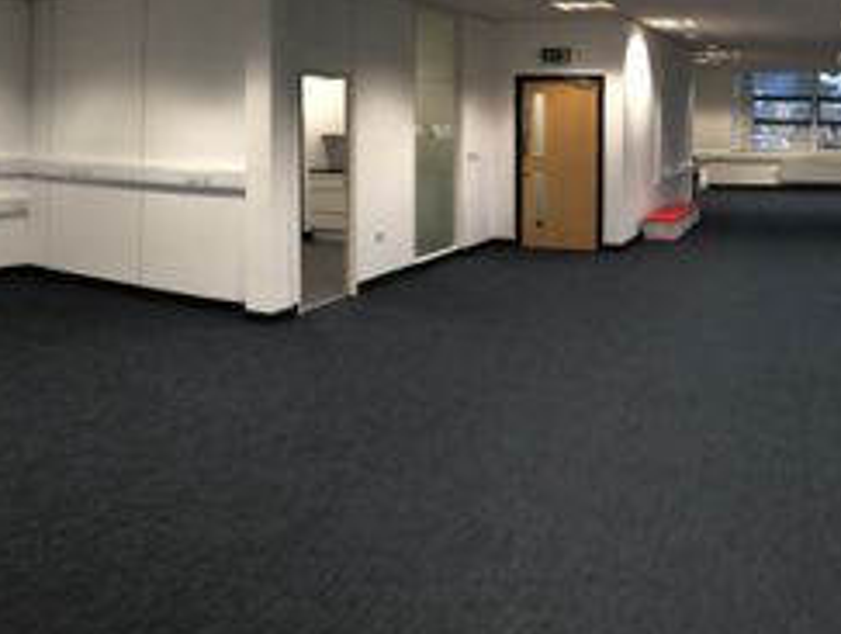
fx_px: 1119
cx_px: 481
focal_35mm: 46
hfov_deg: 41.1
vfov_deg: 31.1
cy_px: 173
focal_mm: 3.99
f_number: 1.8
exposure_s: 1/100
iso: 160
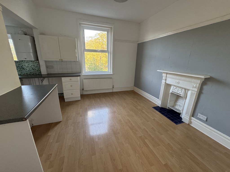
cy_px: 86
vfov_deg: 85.7
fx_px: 93
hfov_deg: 102.1
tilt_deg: -13.6
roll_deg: -1.1
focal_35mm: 14
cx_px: 115
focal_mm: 2.22
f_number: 2.2
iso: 250
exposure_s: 1/99
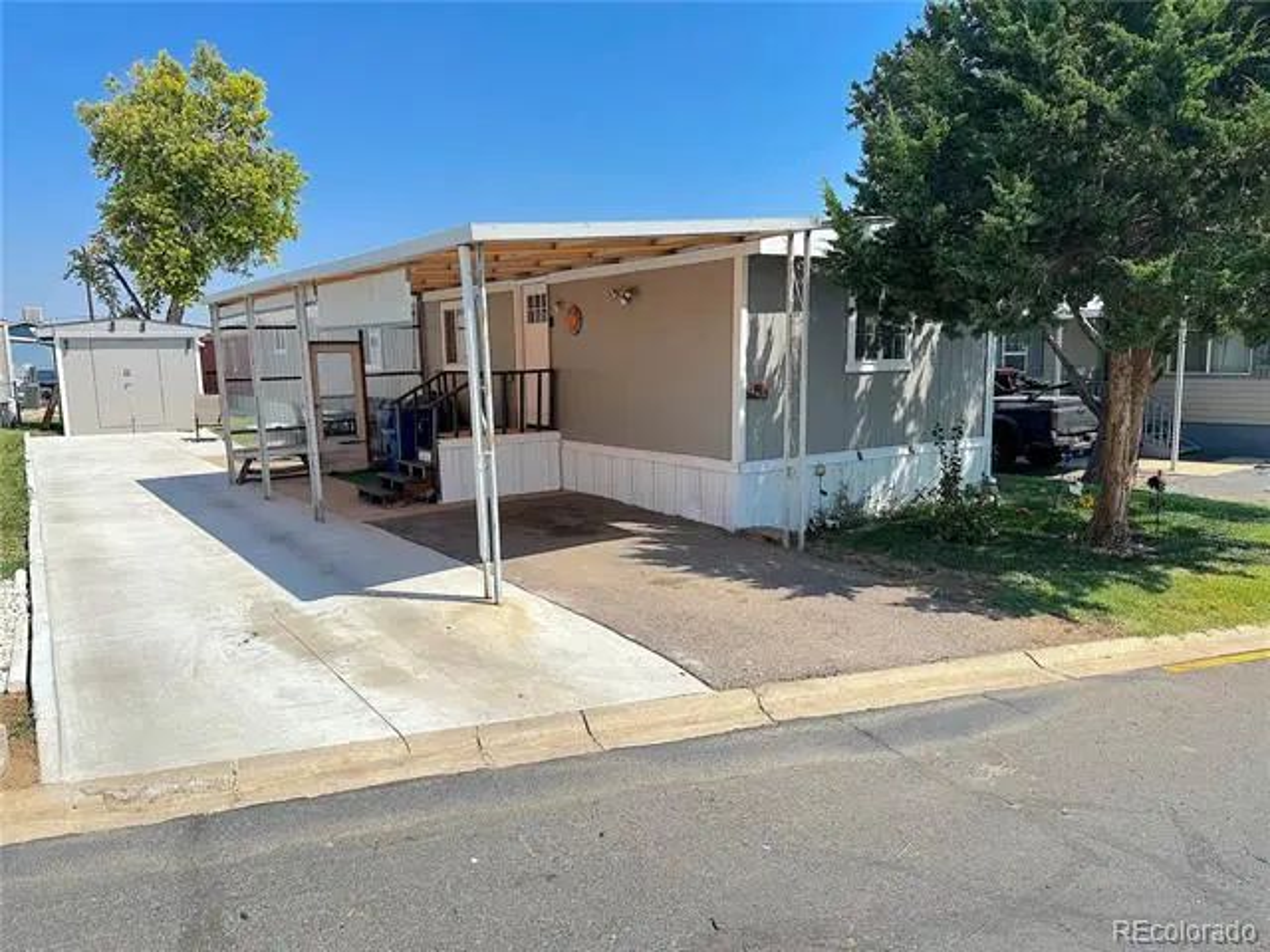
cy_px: 476
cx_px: 635
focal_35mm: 24
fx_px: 881
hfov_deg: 71.6
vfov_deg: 56.8
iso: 80
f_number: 1.78
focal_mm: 6.86
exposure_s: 1/5000
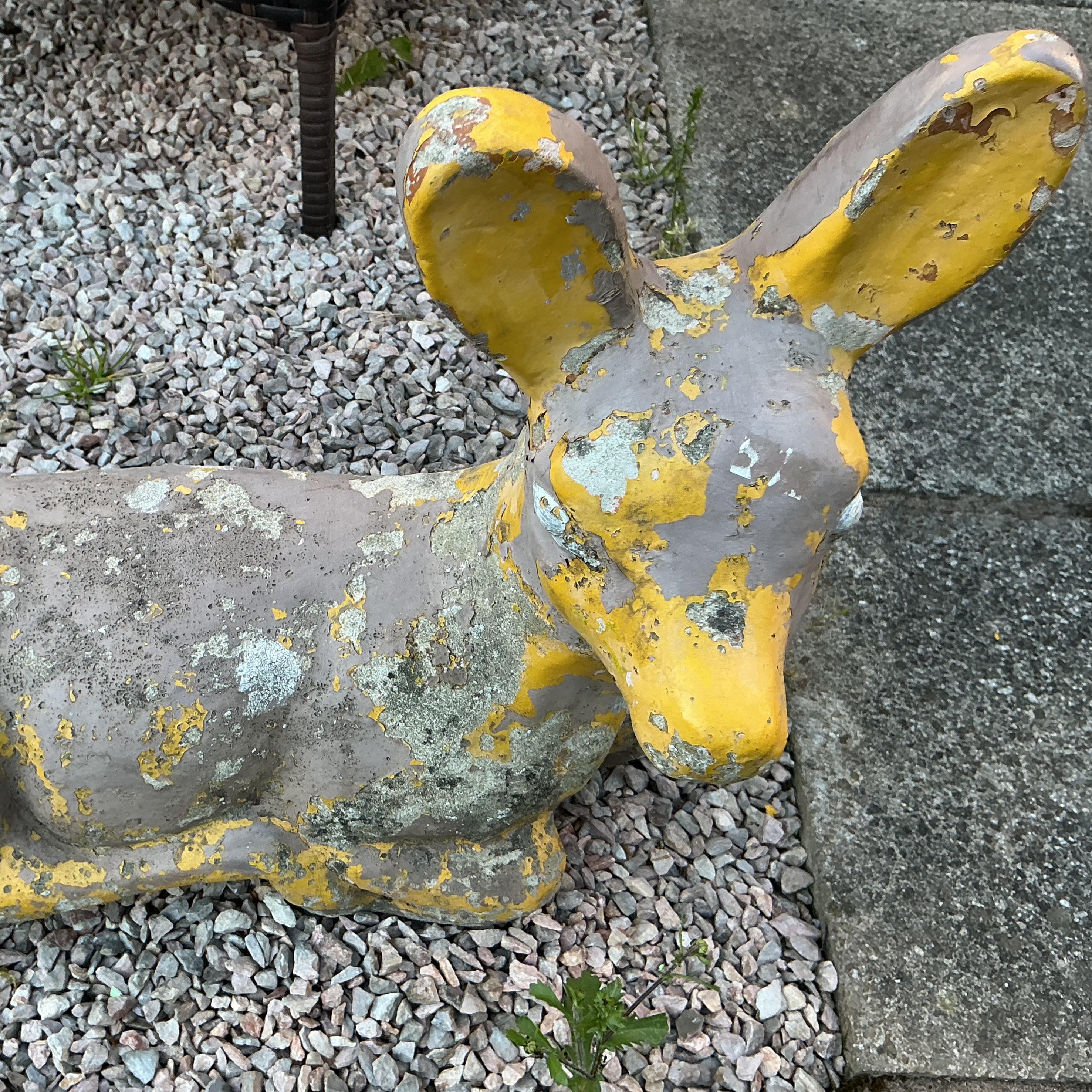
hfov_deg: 46.4
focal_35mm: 35
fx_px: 1249
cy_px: 534
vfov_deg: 47.2
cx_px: 355
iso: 32
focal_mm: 3
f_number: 1.8
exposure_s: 1/120
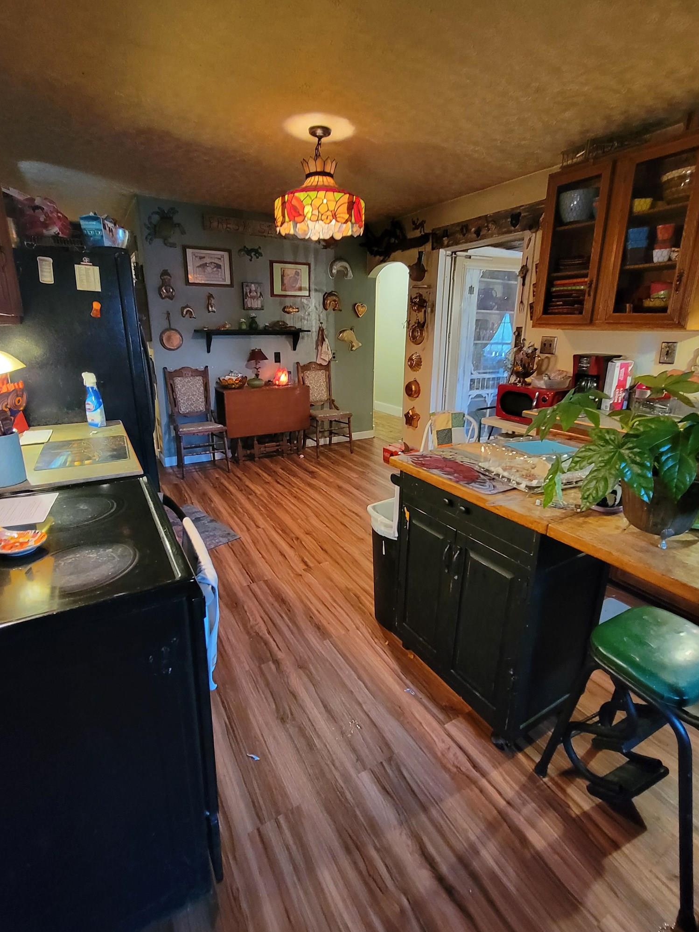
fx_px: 404
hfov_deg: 81.7
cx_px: 343
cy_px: 448
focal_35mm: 15
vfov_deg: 98.1
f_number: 2.2
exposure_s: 1/24
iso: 800
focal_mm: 2.2
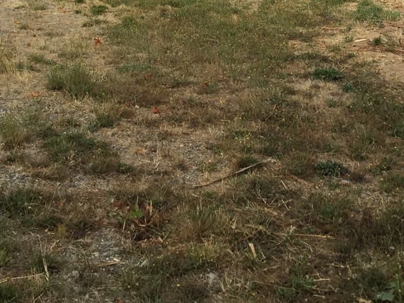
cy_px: -63
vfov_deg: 17.9
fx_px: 910
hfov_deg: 24.6
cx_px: 321
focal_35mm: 78
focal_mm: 3.3
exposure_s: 1/353
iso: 25
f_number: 2.4
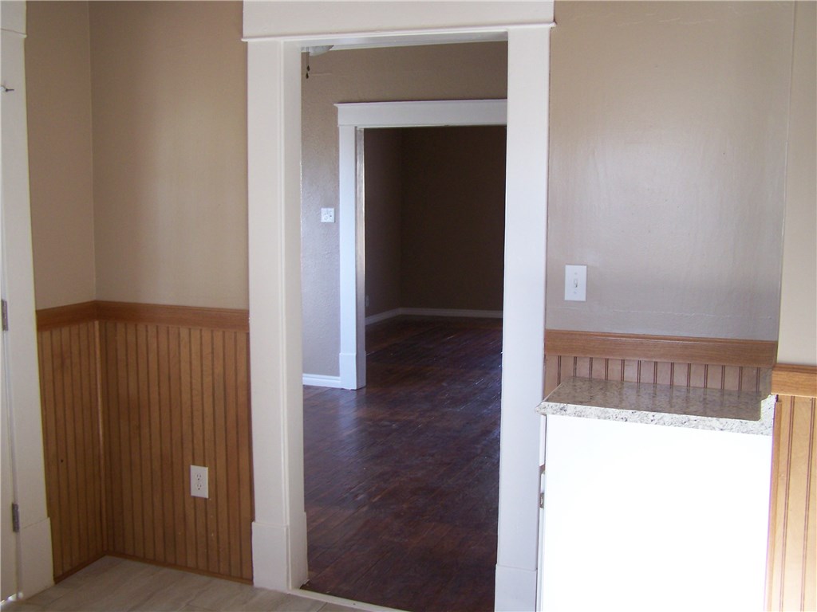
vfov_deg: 37.7
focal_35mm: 38
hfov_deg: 49.0
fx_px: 897
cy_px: 306
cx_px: 408
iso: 100
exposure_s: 1/30
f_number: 2.8
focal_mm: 6.3
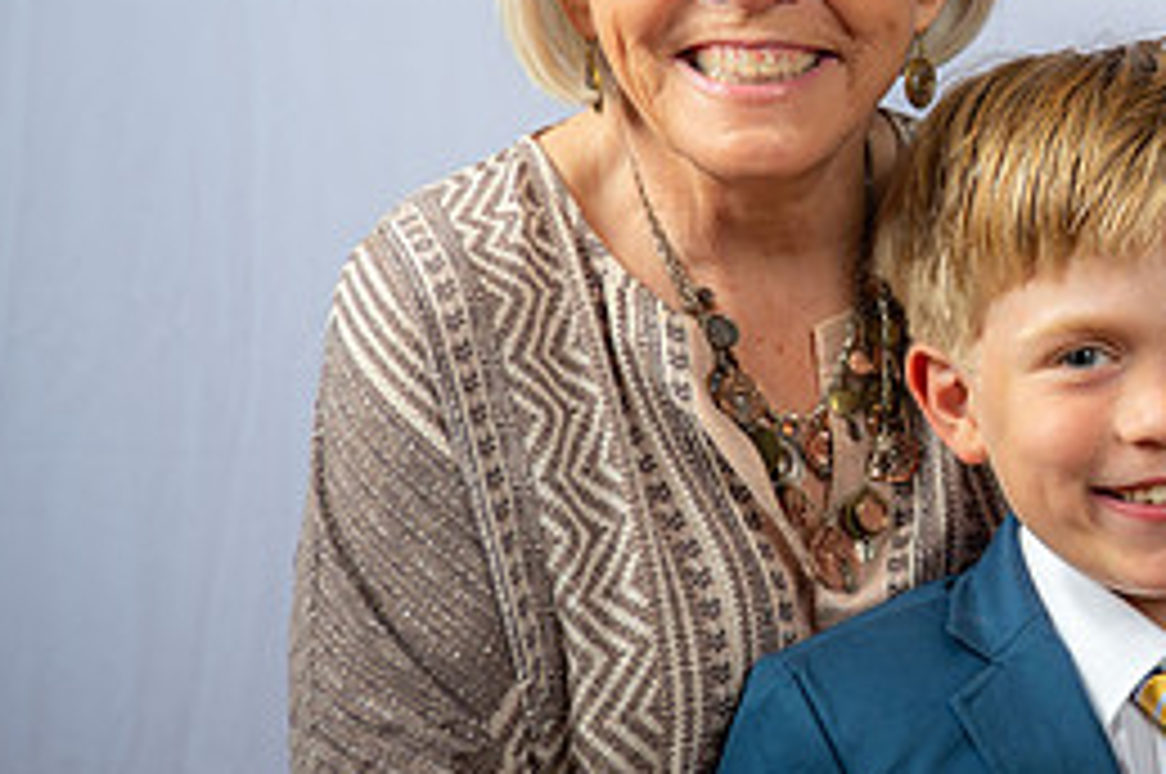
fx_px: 4787
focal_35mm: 148
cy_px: 369
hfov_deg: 13.7
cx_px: 1134
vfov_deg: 9.2
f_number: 5.6
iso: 250
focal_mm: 66
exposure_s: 1/200
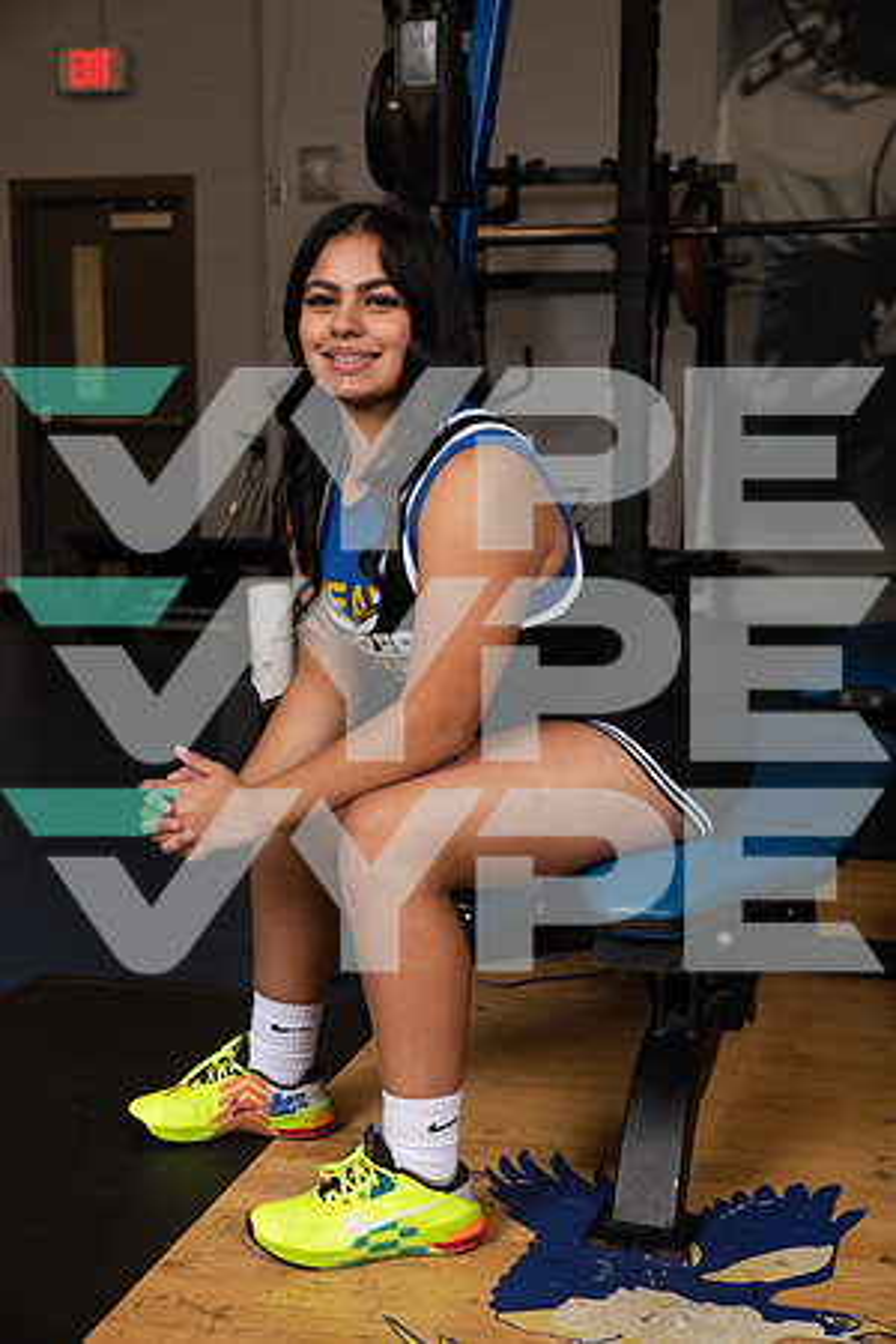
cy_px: 672
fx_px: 2053
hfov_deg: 24.6
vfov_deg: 36.2
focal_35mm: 55
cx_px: 448
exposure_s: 1/250
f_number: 7.1
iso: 800
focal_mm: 55
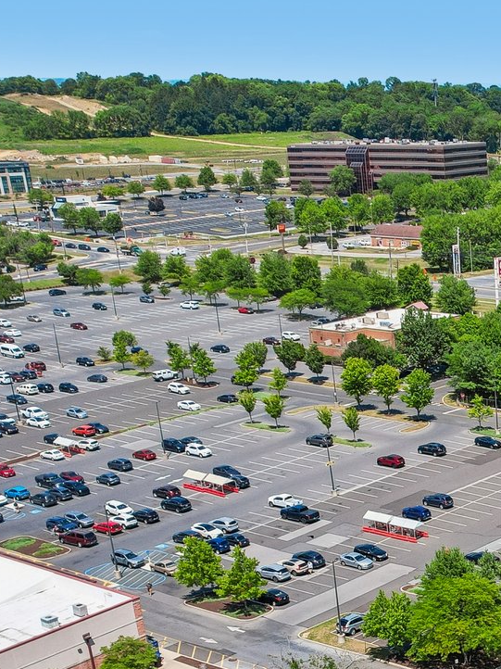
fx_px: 1159
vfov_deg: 30.6
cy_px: 619
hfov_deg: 21.8
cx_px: 668
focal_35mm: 60
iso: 140
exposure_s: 1/2500
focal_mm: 8.4
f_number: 2.8
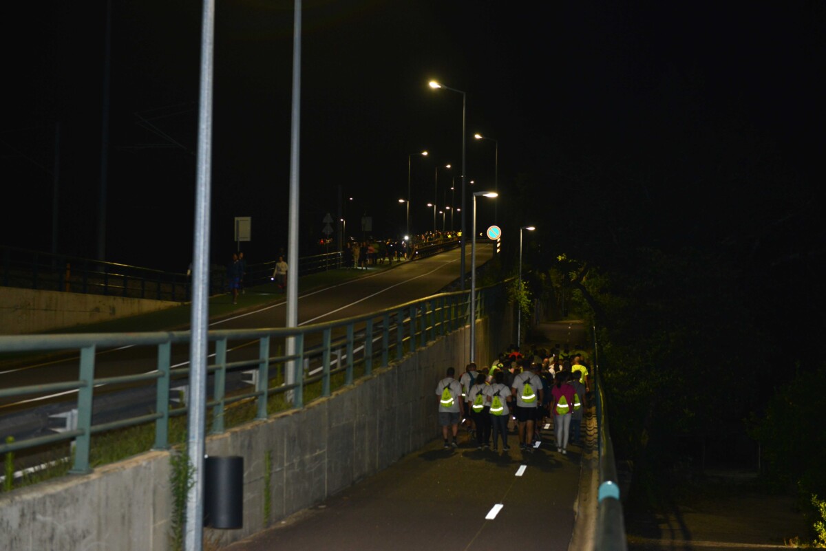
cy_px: 276
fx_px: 1607
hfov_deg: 28.8
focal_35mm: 70
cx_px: 413
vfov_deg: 19.5
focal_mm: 70
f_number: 4
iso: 800
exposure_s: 1/60
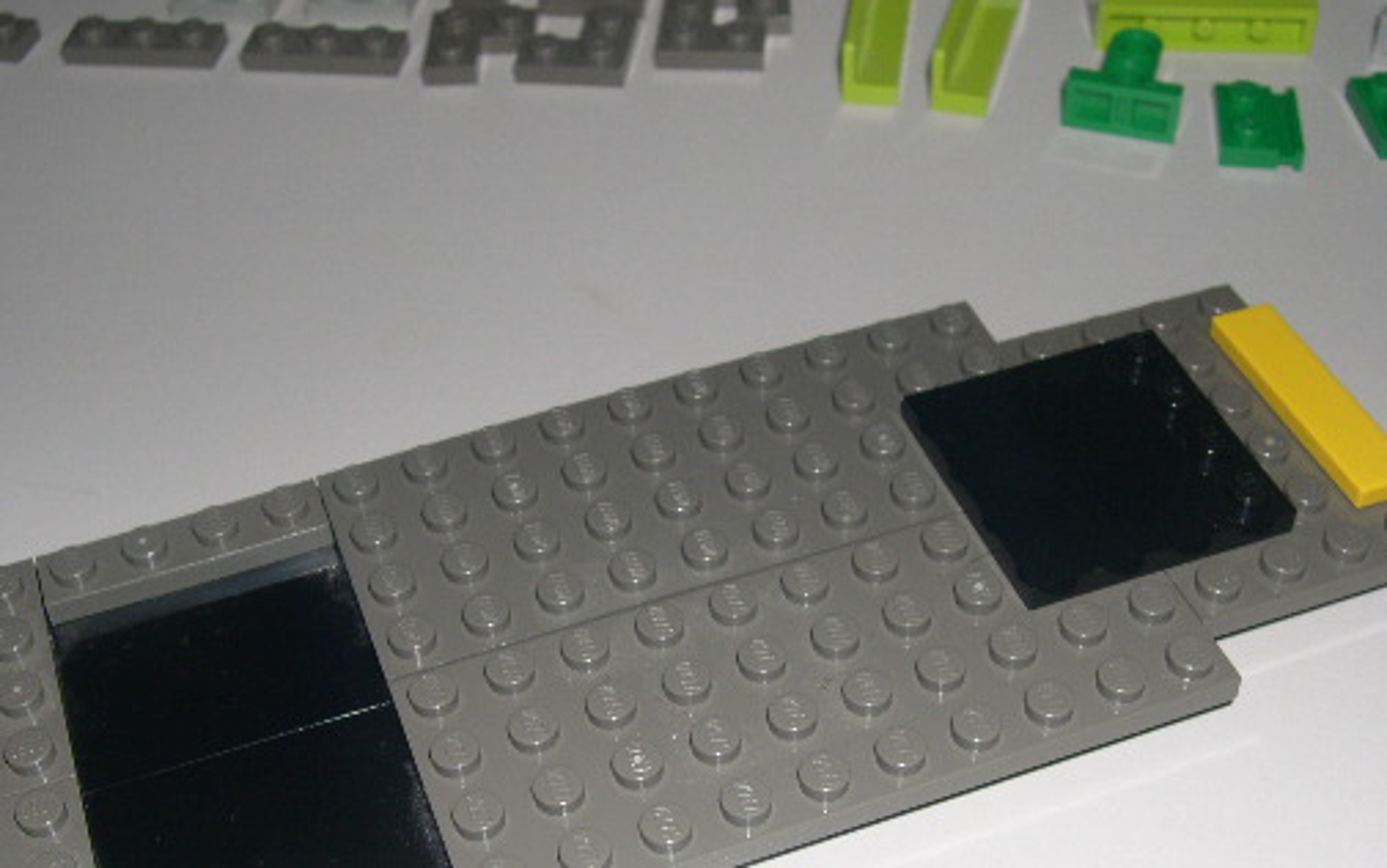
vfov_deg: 25.2
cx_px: 681
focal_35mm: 51
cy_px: 582
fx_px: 1928
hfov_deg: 39.6
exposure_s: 1/60
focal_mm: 8
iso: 100
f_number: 7.6
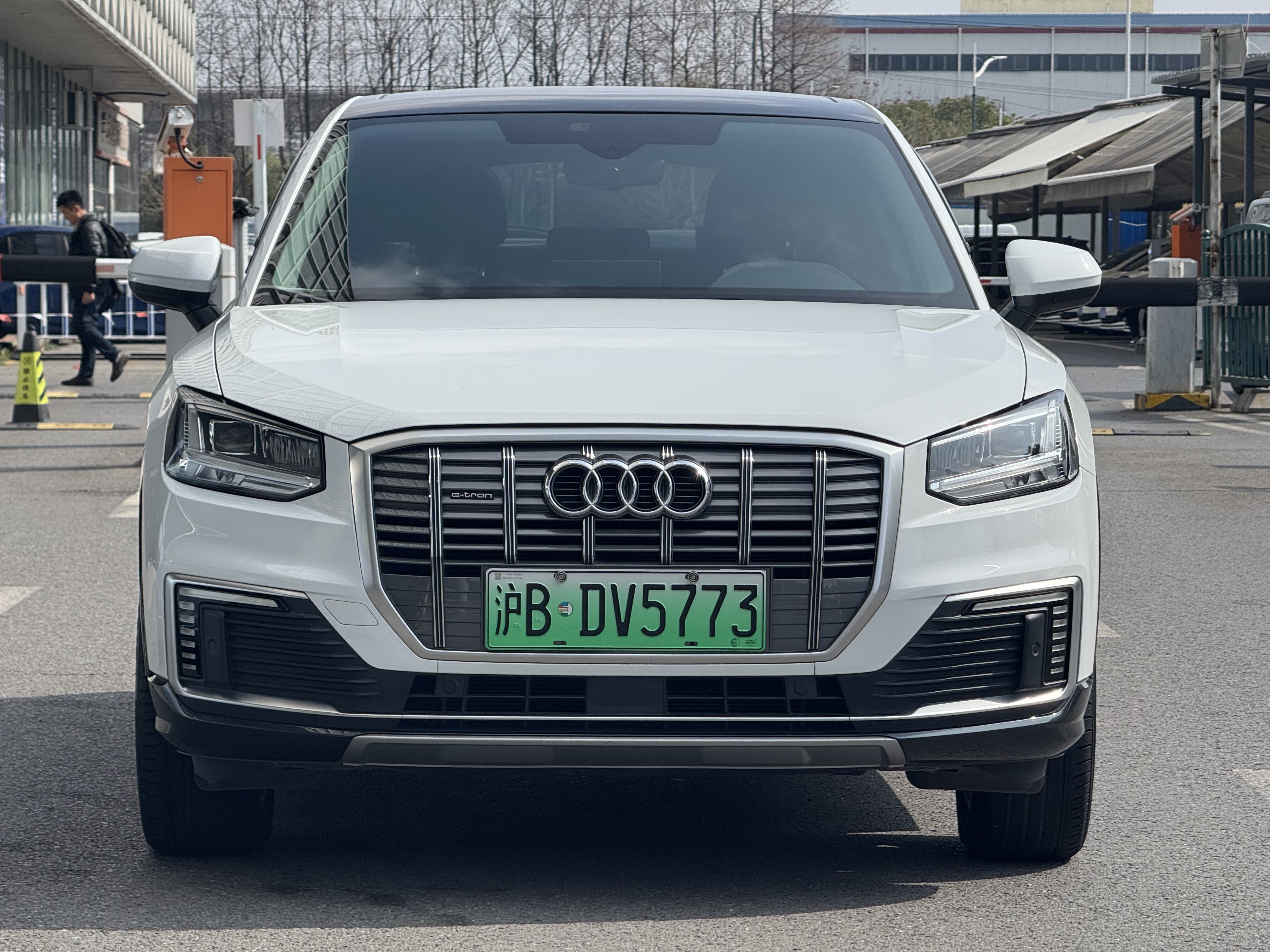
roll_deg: -0.8
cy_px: 476
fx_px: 4403
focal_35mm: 120
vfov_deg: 12.3
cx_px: 635
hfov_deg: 16.4
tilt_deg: -3.8
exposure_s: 1/2083
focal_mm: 15.66
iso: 50
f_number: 2.8
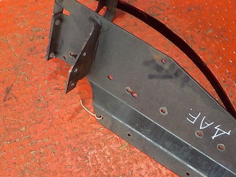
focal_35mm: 60
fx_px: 409
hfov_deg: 31.8
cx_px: 164
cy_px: 111
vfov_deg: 24.3
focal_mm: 4.1
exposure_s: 1/30
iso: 280
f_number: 3.3
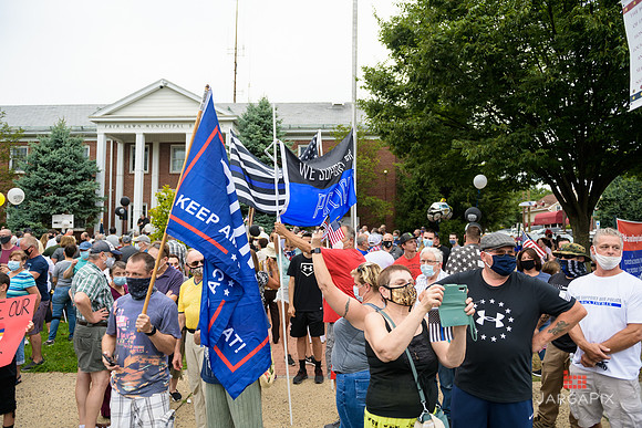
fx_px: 428
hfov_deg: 73.7
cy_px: 214
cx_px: 321
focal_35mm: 24
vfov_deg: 53.2
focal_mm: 24
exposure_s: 1/320
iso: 200
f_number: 3.2
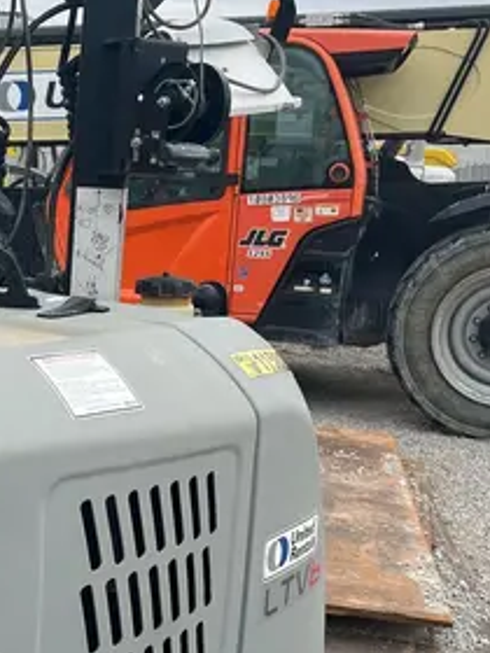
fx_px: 1283
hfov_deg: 20.7
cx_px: -35
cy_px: 388
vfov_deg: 28.5
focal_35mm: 68
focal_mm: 5.1
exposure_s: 1/1536
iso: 50
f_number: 1.6
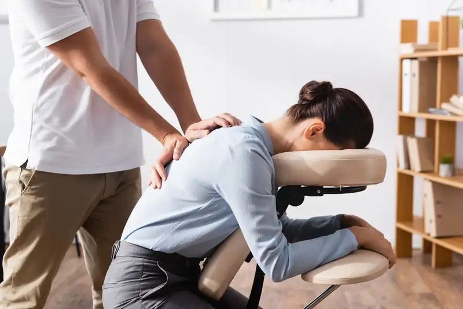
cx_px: 232
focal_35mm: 50
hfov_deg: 39.6
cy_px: 154
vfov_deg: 27.0
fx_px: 643
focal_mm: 50
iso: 160
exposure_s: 1/200
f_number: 4
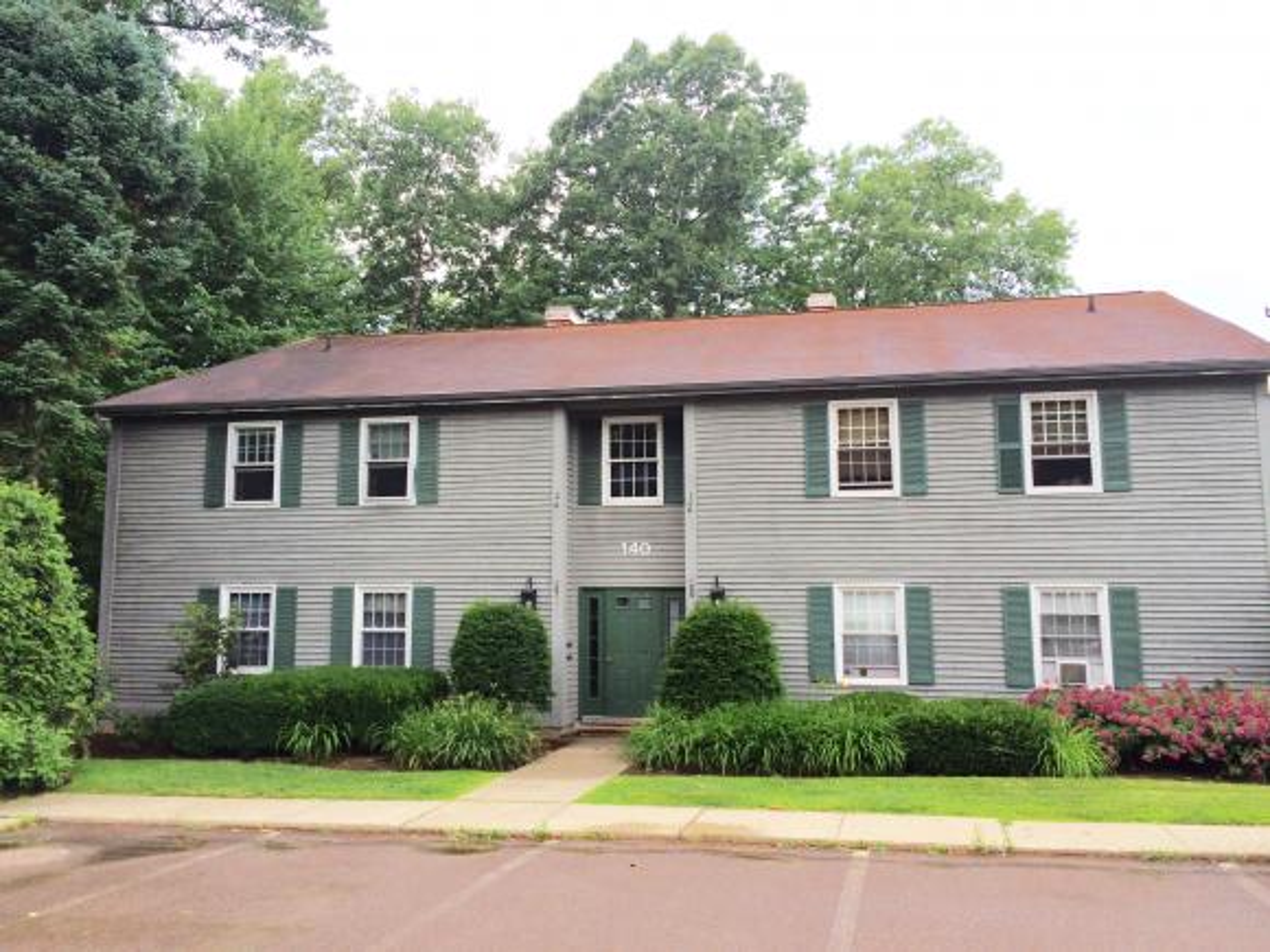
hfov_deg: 61.7
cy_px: 476
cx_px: 635
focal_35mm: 29
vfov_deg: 48.2
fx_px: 1064
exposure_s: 1/189
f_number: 2.2
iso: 32
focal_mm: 4.15
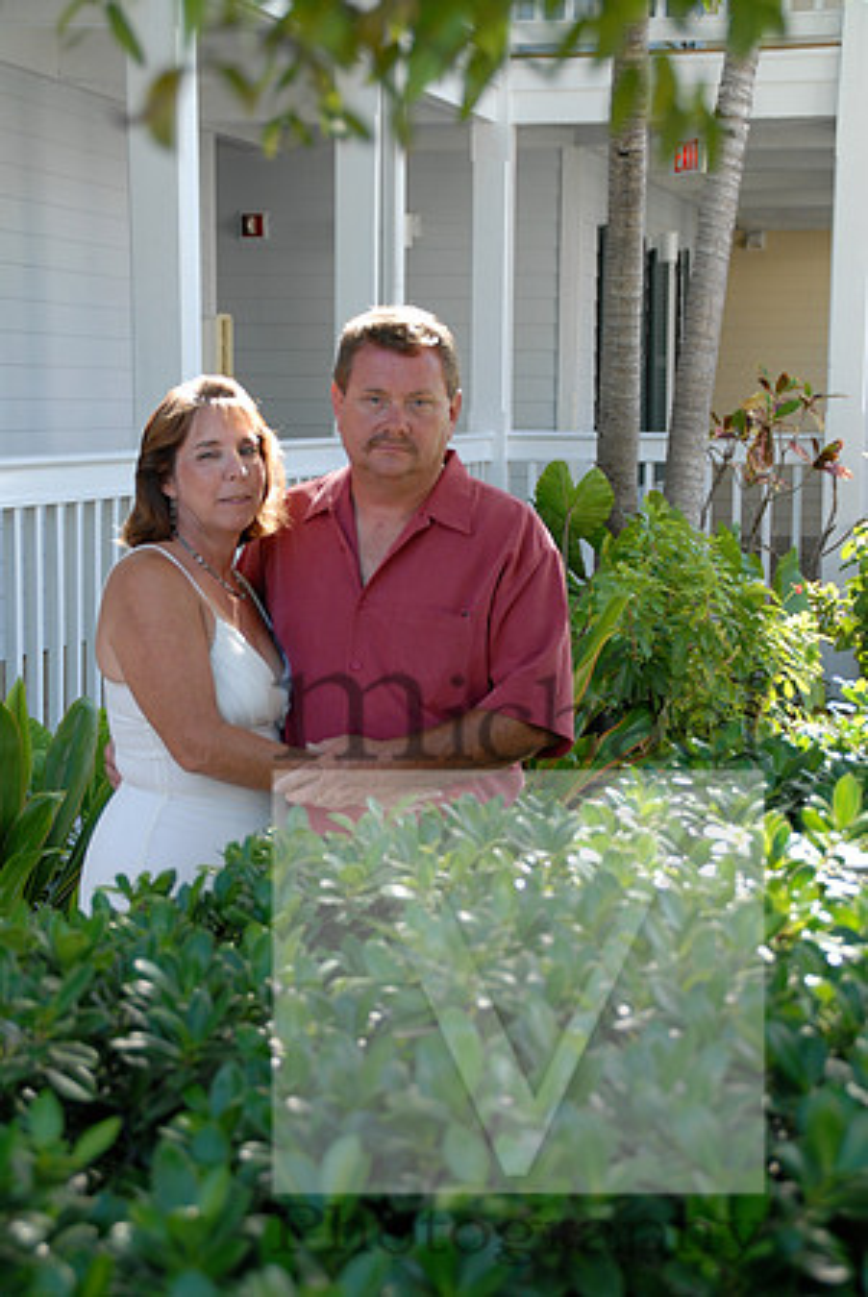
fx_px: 2598
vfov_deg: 28.0
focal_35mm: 72
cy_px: 648
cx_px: 434
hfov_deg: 19.0
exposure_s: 1/125
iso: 320
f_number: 5.6
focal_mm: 48
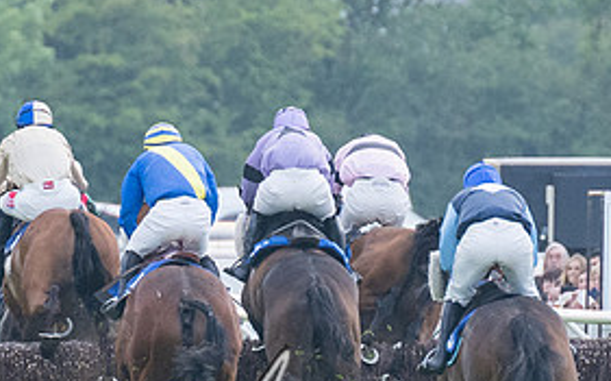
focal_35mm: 1566
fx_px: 26051
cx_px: 339
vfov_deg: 0.8
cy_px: 340
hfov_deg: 1.3
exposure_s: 1/1000
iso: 800
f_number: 4
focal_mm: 280
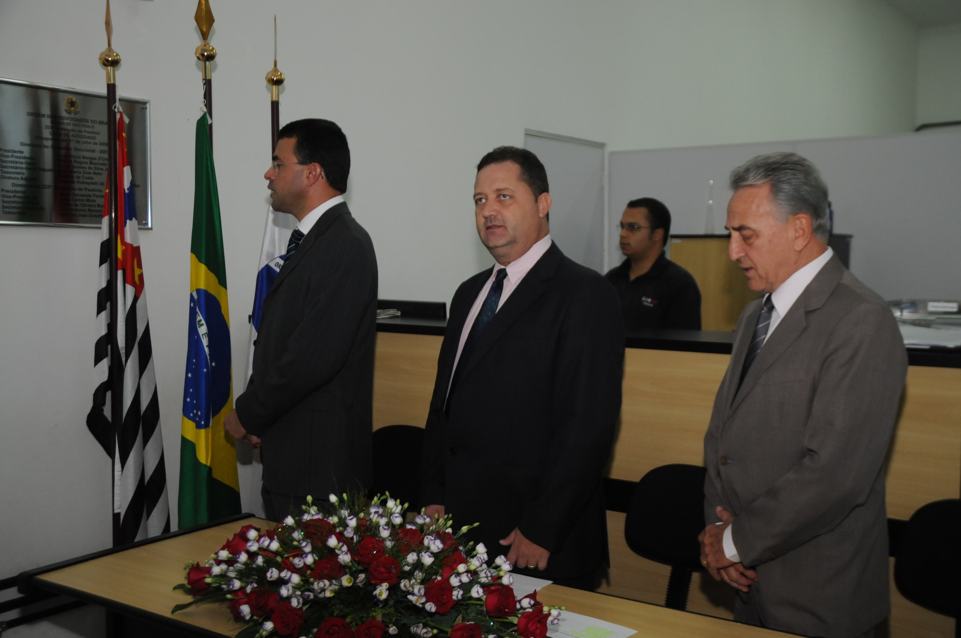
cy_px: 319
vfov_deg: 32.9
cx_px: 480
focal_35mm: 40
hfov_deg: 48.0
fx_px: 1080
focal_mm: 27
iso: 1000
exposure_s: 1/250
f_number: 3.8
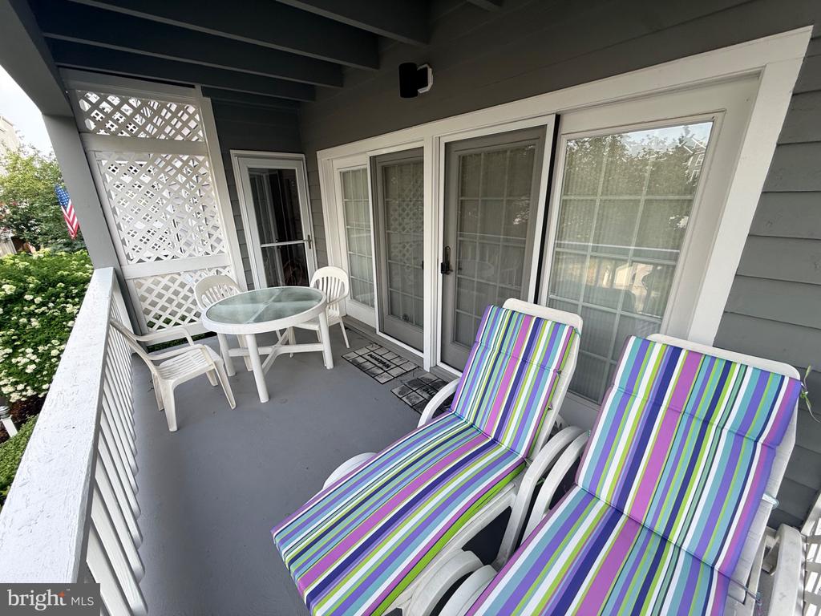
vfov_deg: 85.7
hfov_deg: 102.1
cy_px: 308
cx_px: 410
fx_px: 332
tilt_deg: -19.8
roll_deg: +0.5
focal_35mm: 14
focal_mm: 2.22
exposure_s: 1/205
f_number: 2.2
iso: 50
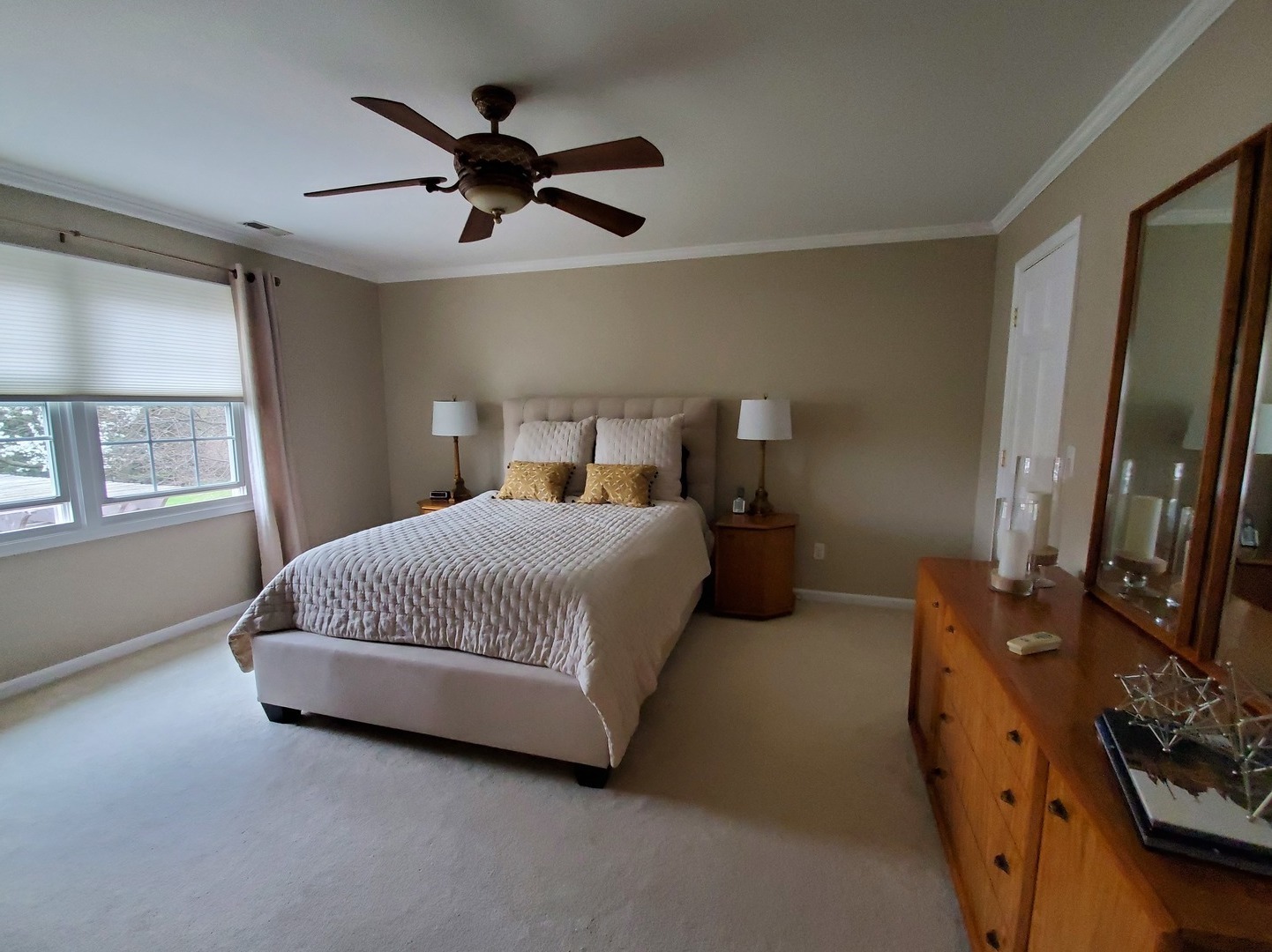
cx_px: 636
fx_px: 477
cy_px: 476
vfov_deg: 89.9
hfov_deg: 106.2
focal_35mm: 13
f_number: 2.2
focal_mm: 1.8
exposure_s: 1/59
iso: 400
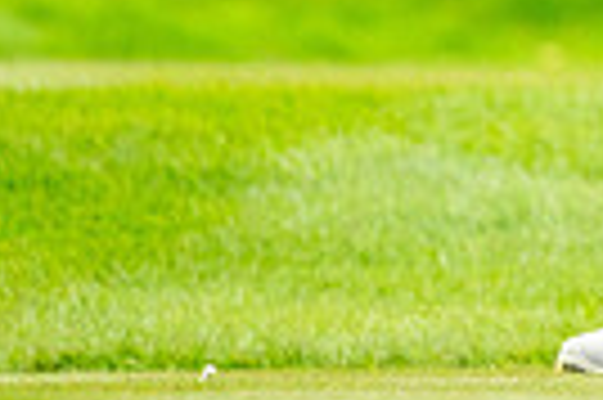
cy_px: -414
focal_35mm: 1339
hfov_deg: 1.5
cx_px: 1245
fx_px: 22401
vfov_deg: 1.0
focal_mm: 300
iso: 800
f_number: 4
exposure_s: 1/1000
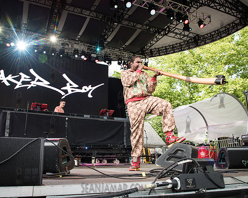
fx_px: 213
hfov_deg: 60.3
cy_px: 102
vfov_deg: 50.0
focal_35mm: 29
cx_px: 113
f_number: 5.6
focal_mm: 24
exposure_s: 1/200
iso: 500
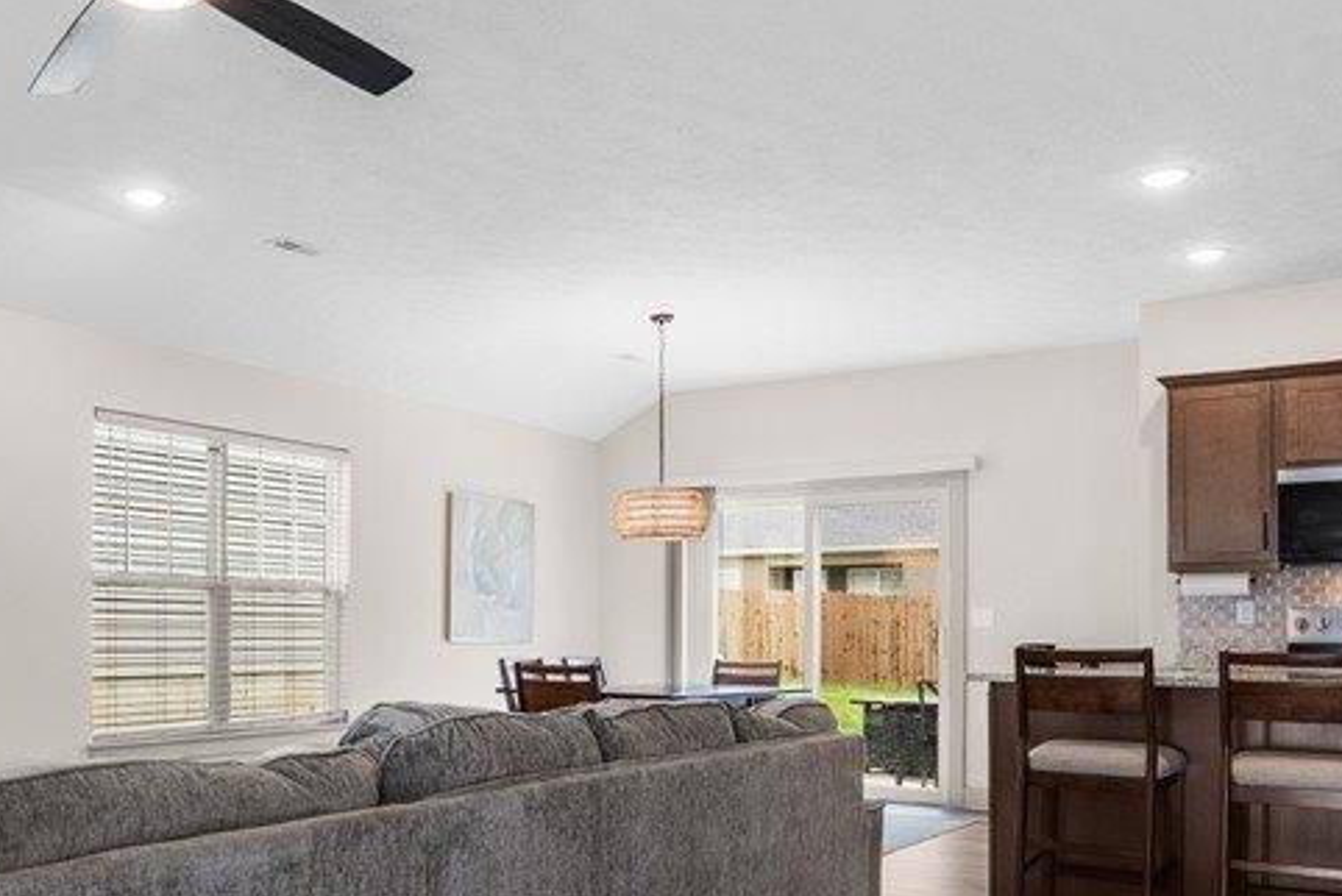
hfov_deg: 51.7
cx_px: 402
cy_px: 618
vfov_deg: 36.4
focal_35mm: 36
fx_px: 1343
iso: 400
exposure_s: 1/2.5
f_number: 11
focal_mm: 16
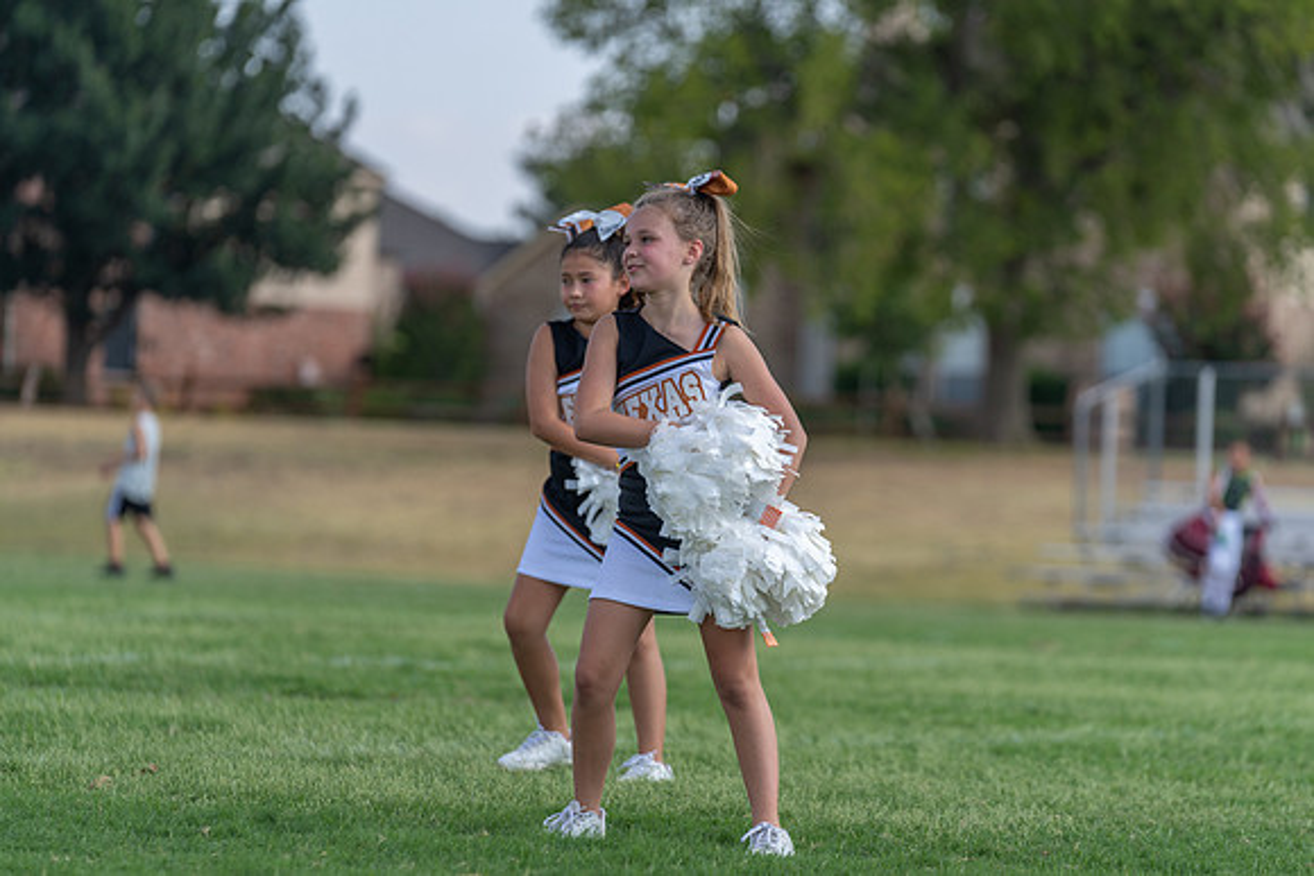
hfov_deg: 10.9
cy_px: 438
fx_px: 6900
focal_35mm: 189
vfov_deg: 7.3
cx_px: 657
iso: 125
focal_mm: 189
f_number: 3.5
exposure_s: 1/1000
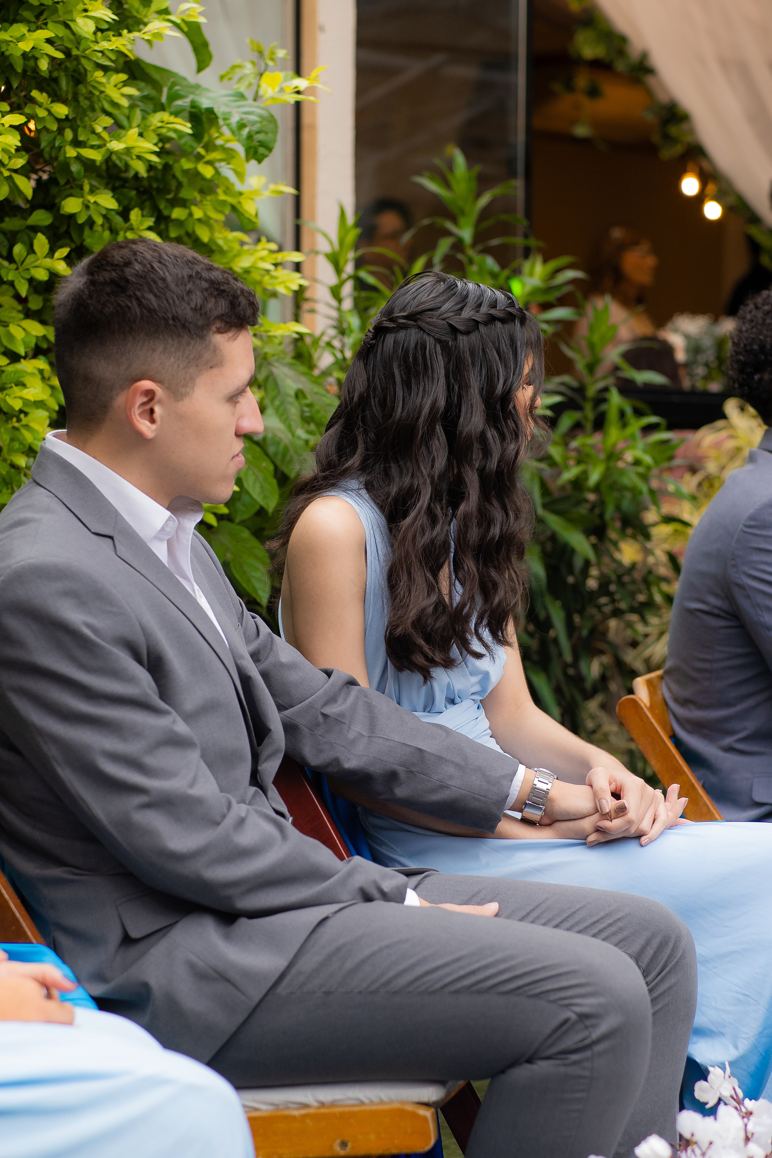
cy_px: 579
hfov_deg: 16.3
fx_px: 2702
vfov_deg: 24.2
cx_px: 386
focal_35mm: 84
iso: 500
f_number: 2.5
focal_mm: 56
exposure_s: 1/640
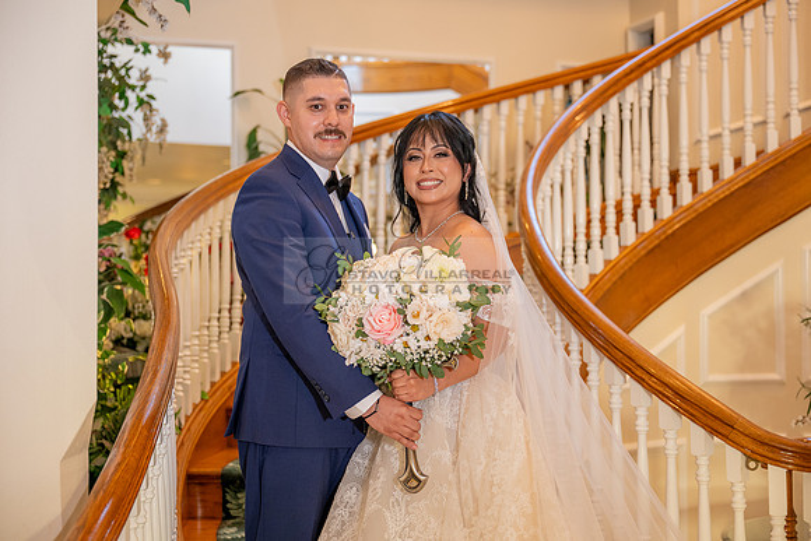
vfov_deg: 24.7
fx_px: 1237
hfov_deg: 36.3
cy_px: 270
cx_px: 406
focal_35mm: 55
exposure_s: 1/100
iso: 1000
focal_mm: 54
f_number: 2.8
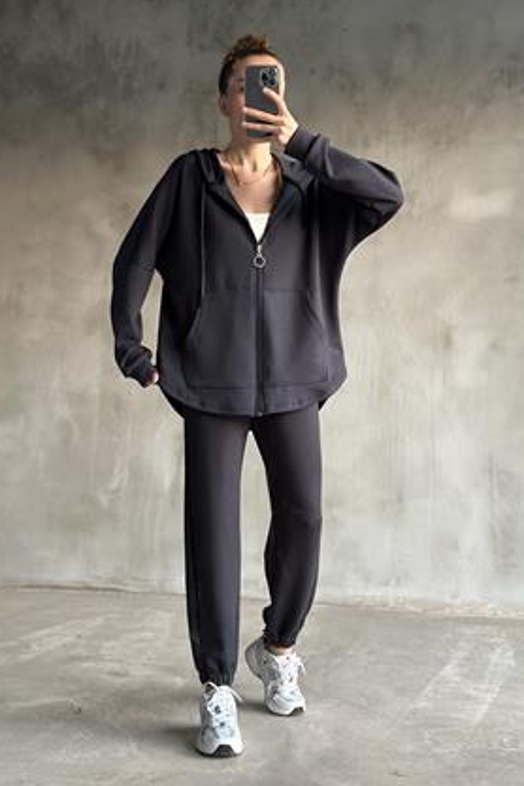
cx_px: 247
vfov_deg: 38.9
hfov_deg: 26.5
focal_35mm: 51
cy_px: 390
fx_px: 1113
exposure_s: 1/40
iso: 500
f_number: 1.78
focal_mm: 6.86
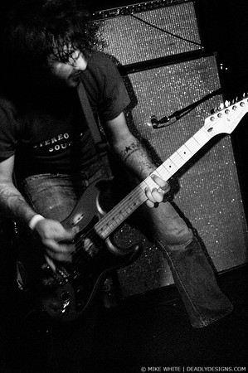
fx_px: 621
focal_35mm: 60
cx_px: 124
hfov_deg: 22.6
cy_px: 186
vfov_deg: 33.4
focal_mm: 40
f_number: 2.8
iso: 1600
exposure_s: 1/60
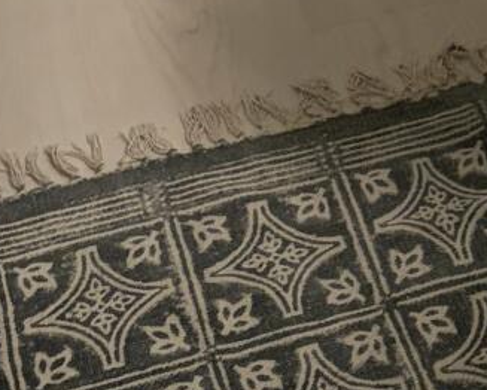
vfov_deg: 8.2
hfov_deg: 12.0
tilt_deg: -16.4
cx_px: 666
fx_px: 2235
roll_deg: -2.1
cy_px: -865
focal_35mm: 155
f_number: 1.6
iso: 125
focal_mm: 5.96
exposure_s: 1/60
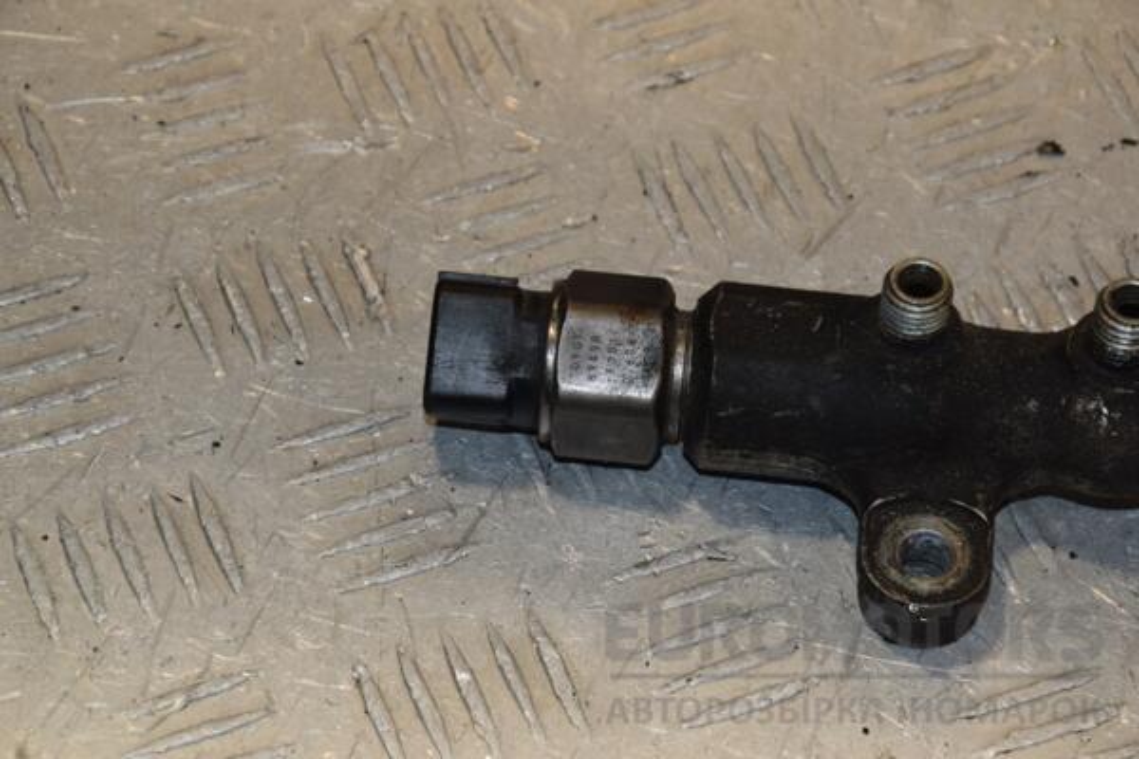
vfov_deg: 8.7
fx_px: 4983
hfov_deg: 13.0
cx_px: 570
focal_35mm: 158
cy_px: 380
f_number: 9
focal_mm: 105
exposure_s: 1/200
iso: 800
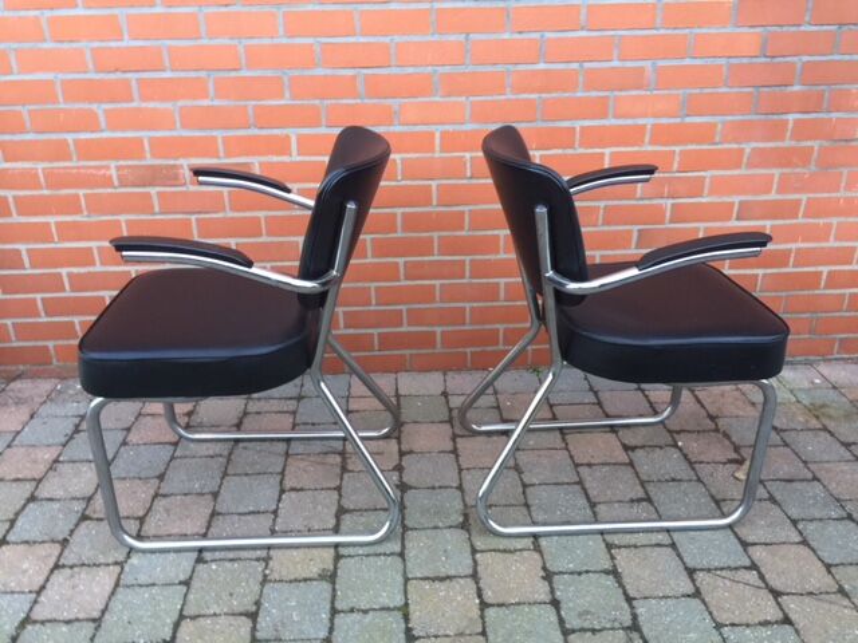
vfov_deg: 48.2
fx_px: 719
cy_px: 322
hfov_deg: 61.7
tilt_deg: -25.7
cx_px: 429
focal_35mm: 29
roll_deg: +0.7
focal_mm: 4.15
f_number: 2.2
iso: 32
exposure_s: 1/33
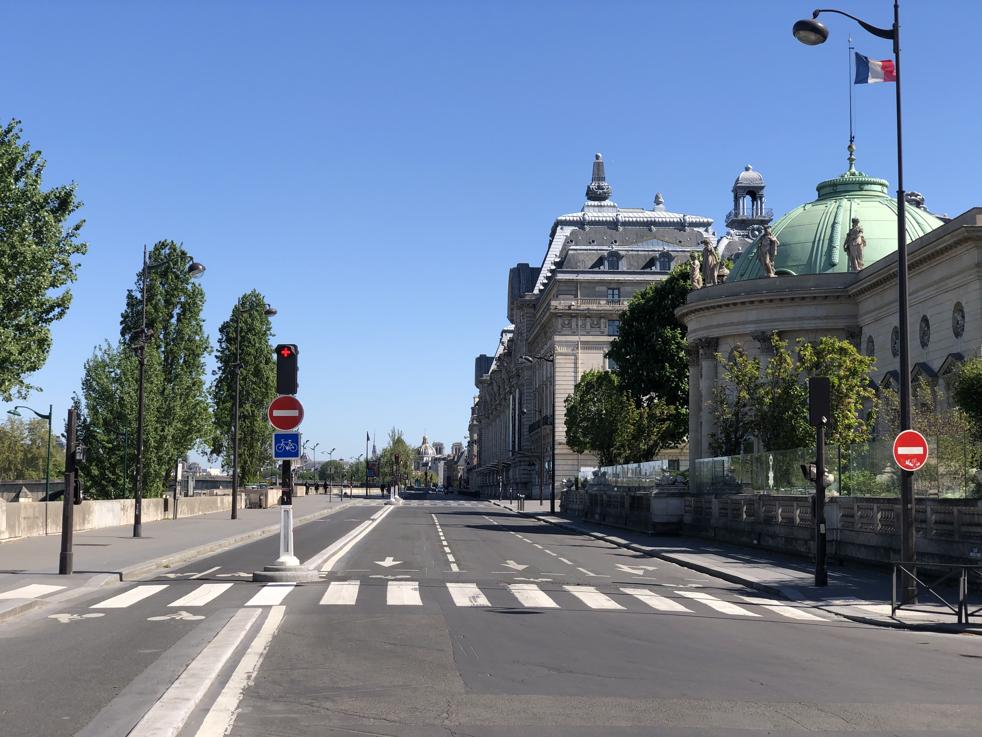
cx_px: 491
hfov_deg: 36.8
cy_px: 368
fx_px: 1475
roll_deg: +0.6
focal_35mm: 52
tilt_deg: +4.5
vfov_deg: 28.0
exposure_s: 1/991
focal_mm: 6
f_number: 2.4
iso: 16
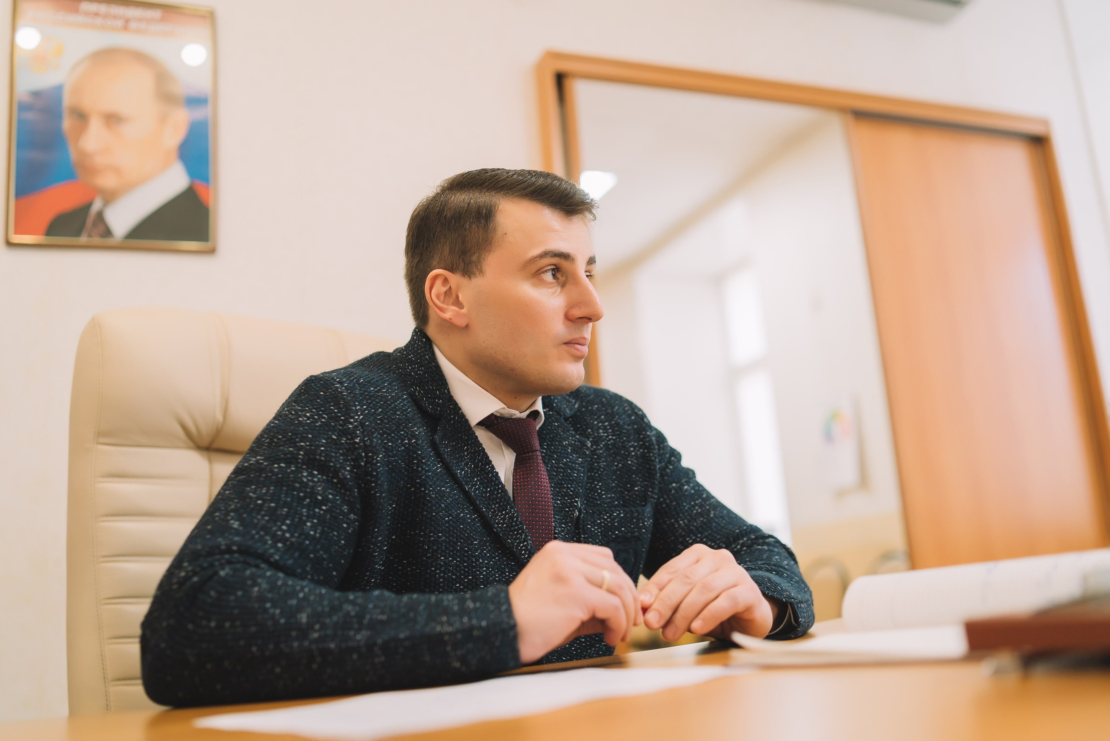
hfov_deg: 54.4
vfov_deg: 37.9
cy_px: 370
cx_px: 555
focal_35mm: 35
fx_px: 1080
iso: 320
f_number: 1.4
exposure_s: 1/100
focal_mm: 35
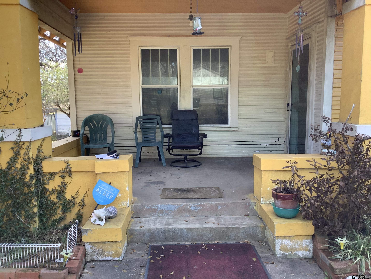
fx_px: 332
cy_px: 140
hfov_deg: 58.4
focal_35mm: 31
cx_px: 186
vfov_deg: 45.4
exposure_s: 1/120
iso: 64
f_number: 2.4
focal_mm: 3.3
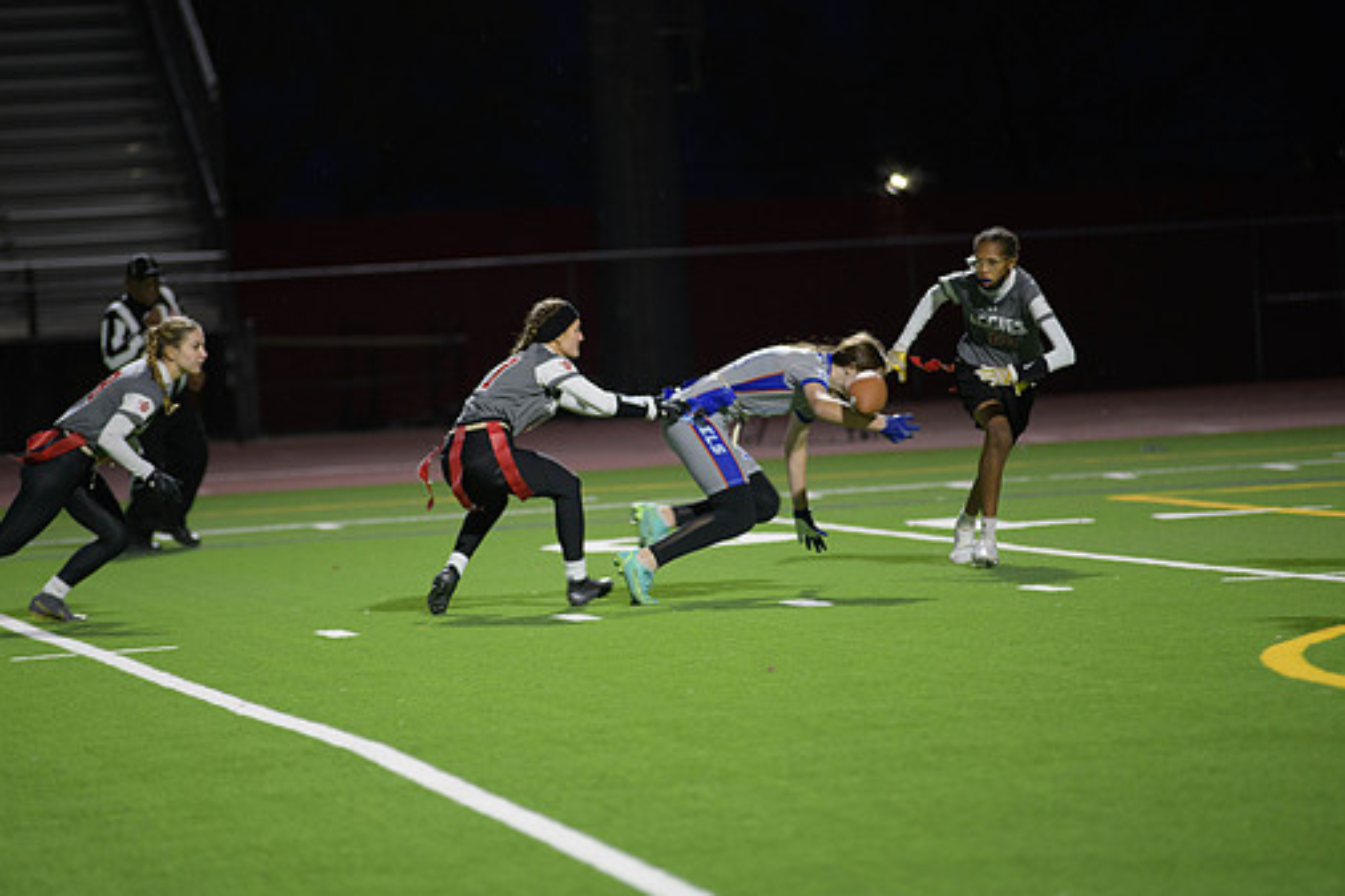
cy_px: 400
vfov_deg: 6.3
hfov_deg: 9.4
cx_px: 593
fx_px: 8142
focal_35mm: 218
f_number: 2.8
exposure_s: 1/200
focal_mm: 190
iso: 1100
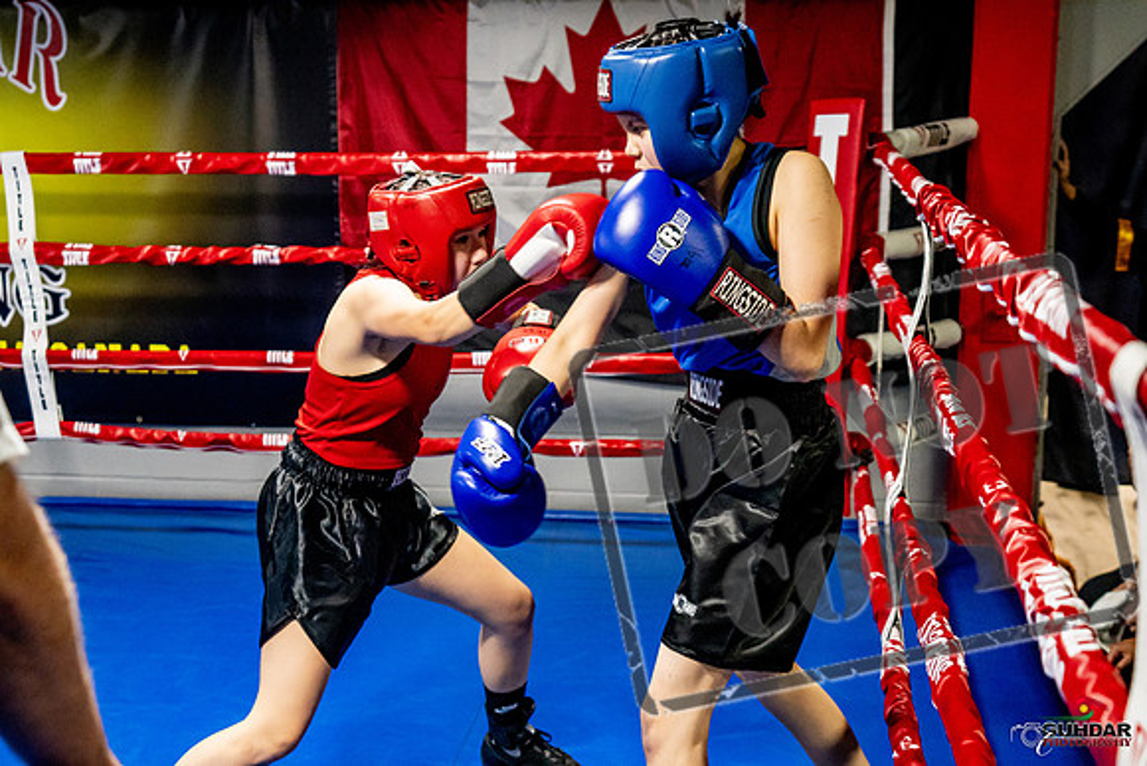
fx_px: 1657
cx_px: 574
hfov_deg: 38.2
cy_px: 383
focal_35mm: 52
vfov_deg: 26.0
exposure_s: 1/800
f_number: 2.8
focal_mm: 35
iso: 5000
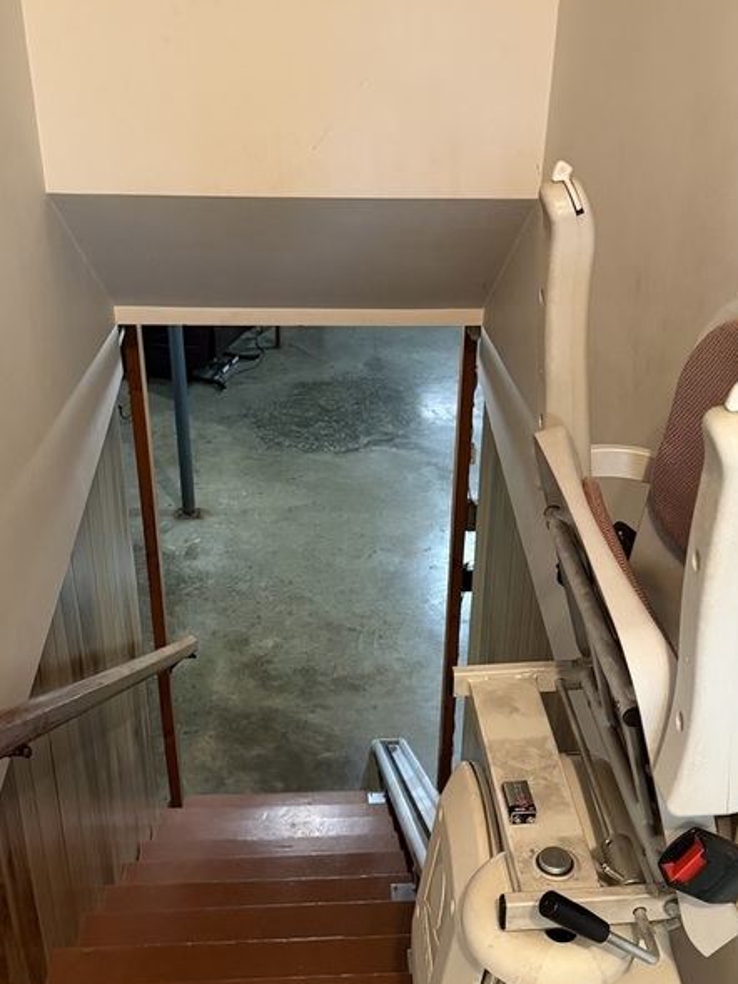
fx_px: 1250
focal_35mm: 44
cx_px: 369
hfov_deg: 32.9
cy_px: 566
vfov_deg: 42.8
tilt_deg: -33.3
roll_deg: -1.2
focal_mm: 6.76
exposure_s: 1/60
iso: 640
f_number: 1.78
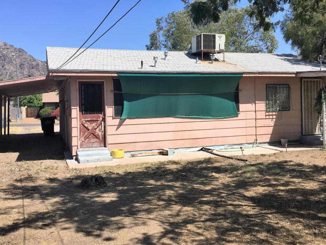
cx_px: 179
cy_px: 114
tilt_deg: -1.3
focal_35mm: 38
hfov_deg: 48.9
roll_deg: +1.2
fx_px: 358
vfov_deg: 37.7
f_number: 2.2
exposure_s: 1/1672
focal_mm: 4.15
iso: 25
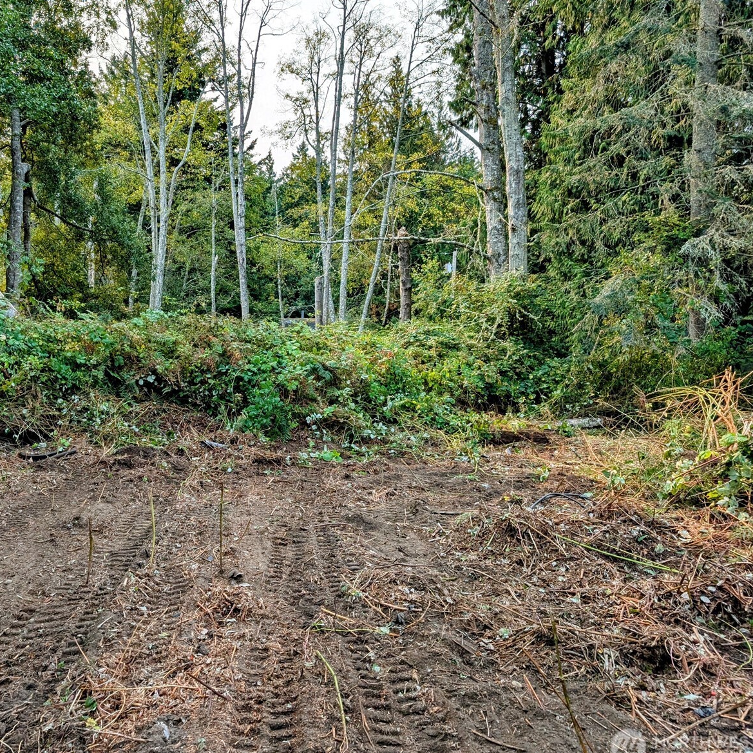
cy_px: 386
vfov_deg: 55.6
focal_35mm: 29
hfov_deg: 54.7
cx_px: 264
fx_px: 714
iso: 20
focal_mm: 6.9
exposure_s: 1/703
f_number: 1.68
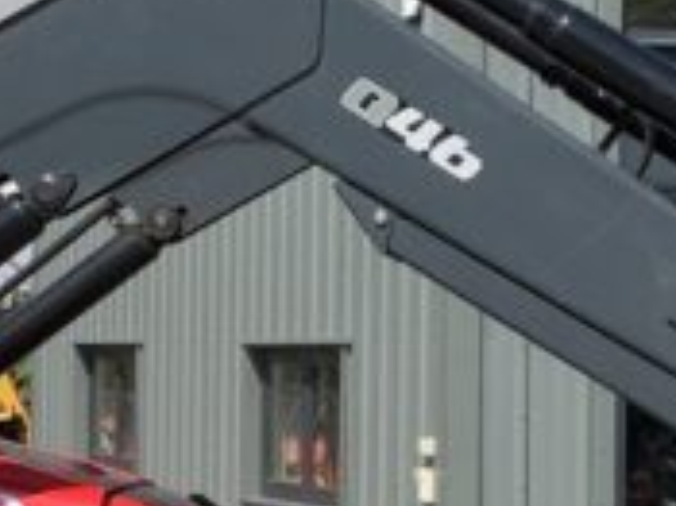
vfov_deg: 8.7
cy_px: 406
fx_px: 3318
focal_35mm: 170
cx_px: -228
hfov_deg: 11.3
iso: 16
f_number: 1.8
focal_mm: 3
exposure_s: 1/2058
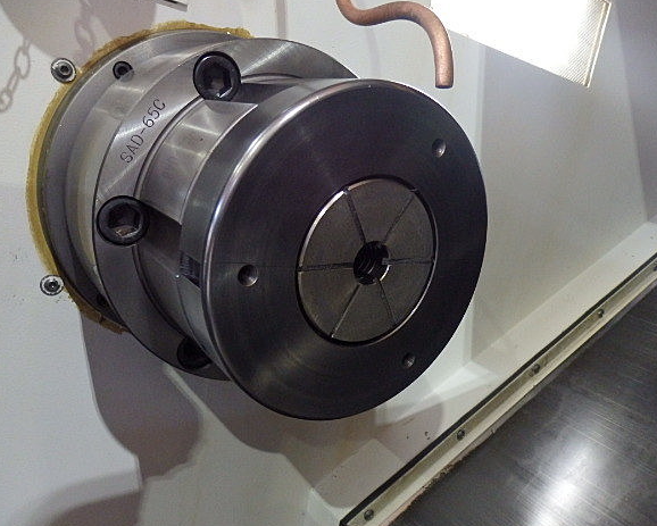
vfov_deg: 53.2
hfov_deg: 64.0
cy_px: 267
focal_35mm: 27
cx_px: 341
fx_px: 525
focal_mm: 4.5
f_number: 3
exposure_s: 1/25
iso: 800
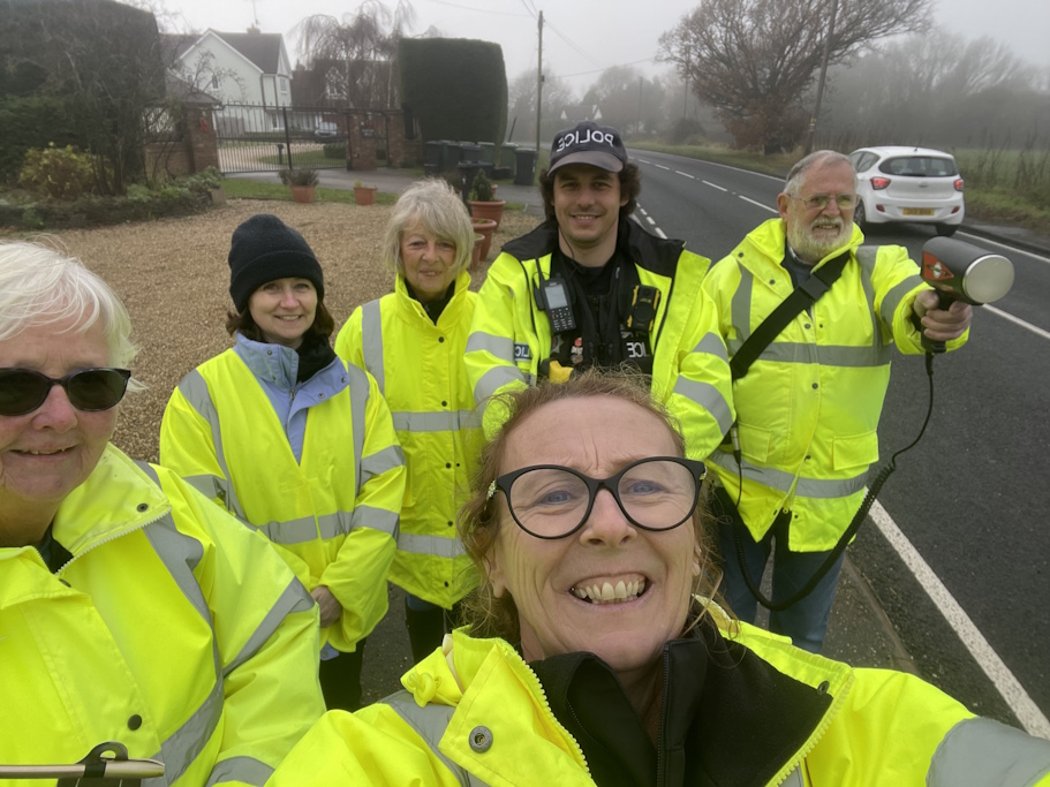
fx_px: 698
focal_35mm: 23
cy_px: 394
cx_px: 525
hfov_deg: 73.9
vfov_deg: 58.9
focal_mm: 2.71
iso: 32
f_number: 2.2
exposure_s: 1/121
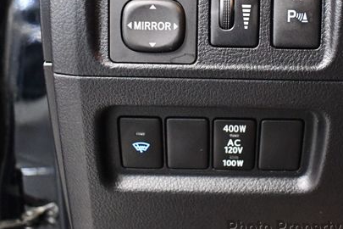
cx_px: 217
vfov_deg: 23.6
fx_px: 543
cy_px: 62
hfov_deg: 34.8
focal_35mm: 57
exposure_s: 1/60
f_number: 3.5
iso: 7200
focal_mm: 18
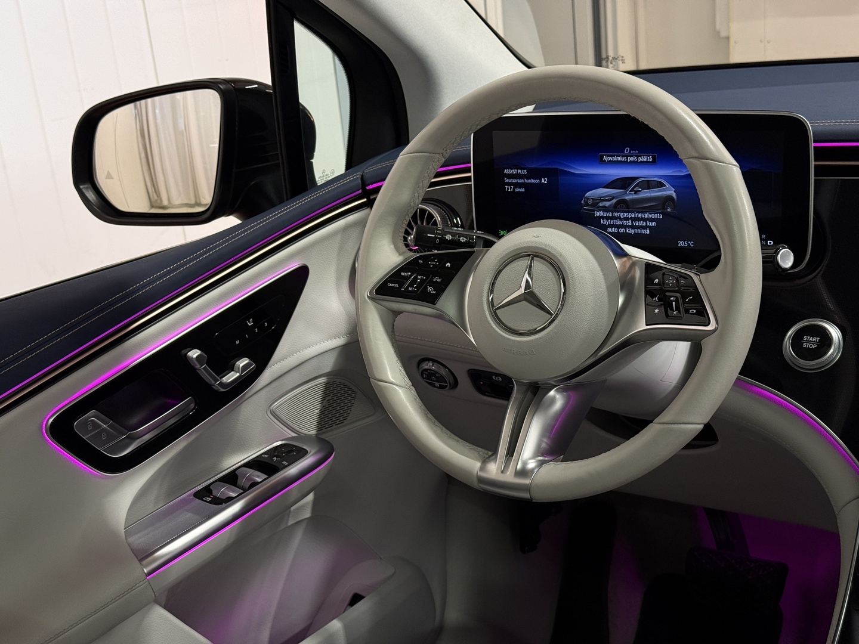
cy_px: 322
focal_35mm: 48
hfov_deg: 39.7
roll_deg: +5.7
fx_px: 1191
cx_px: 430
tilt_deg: -17.9
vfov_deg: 30.3
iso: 125
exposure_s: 1/50
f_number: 1.78
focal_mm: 6.76
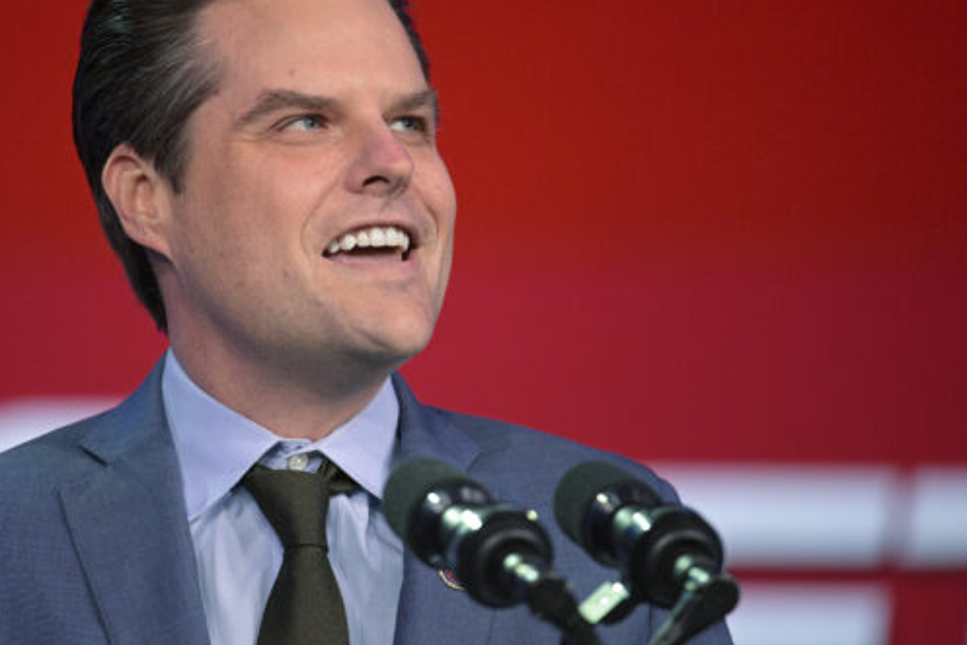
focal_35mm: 520
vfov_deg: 2.6
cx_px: 399
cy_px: 232
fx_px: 13971
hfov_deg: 4.0
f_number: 4.5
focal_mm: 400
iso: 2500
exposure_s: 1/400
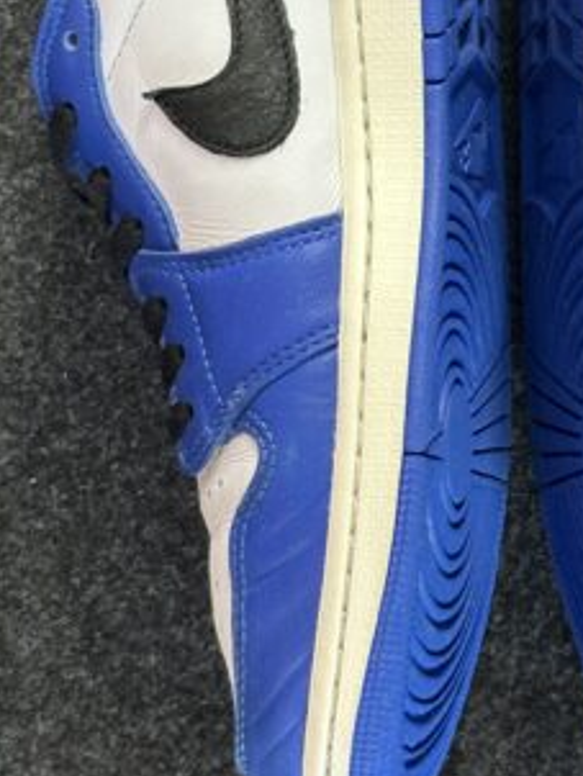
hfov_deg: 11.6
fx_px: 2848
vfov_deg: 15.4
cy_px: 158
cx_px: 521
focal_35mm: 127
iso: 200
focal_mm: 6.86
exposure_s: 1/33
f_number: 1.78
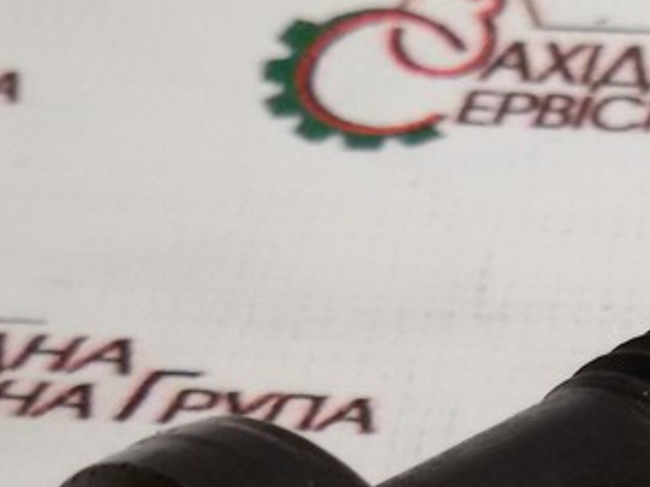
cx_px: 668
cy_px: 595
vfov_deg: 13.7
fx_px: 1971
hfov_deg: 18.2
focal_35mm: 105
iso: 64
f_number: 2.4
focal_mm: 2.93
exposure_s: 1/100
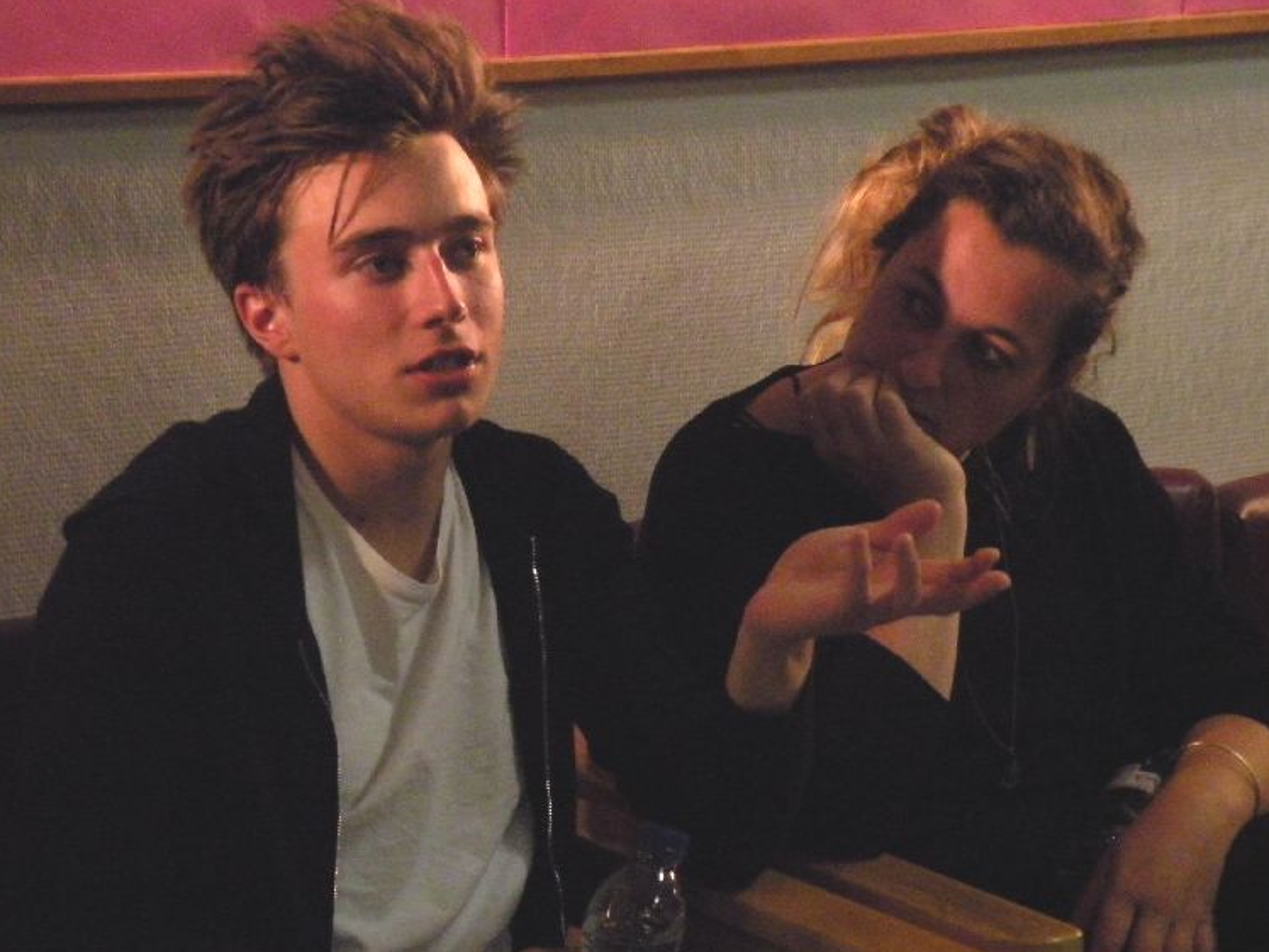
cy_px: 477
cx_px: 609
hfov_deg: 18.2
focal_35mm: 108
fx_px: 3959
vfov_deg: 13.7
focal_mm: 17.9
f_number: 4
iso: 800
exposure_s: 1/125
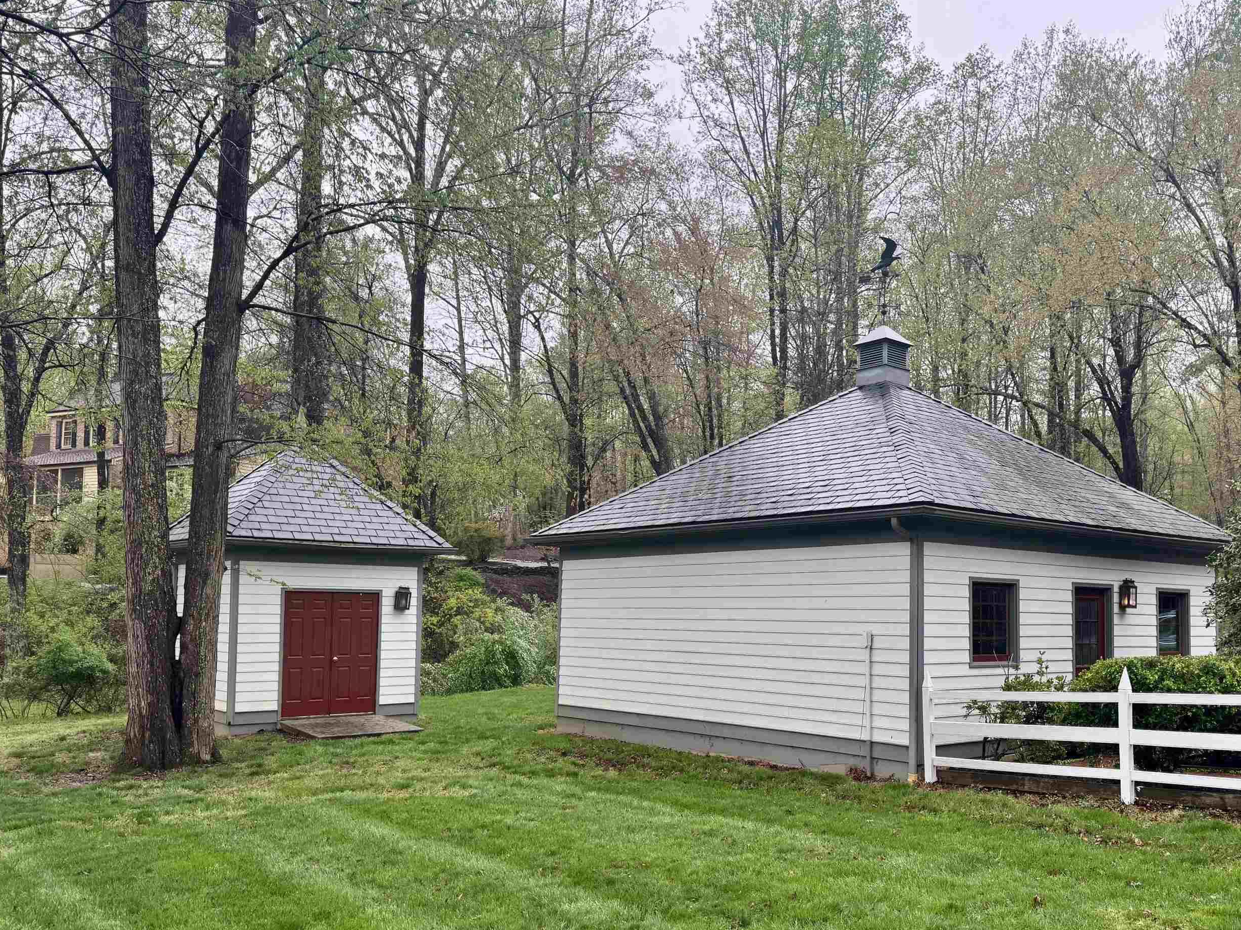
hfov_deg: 59.4
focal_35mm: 30
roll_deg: -0.6
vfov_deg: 46.5
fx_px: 1075
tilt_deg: +2.1
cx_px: 756
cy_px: 554
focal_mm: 6.76
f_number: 1.78
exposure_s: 1/121
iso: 100
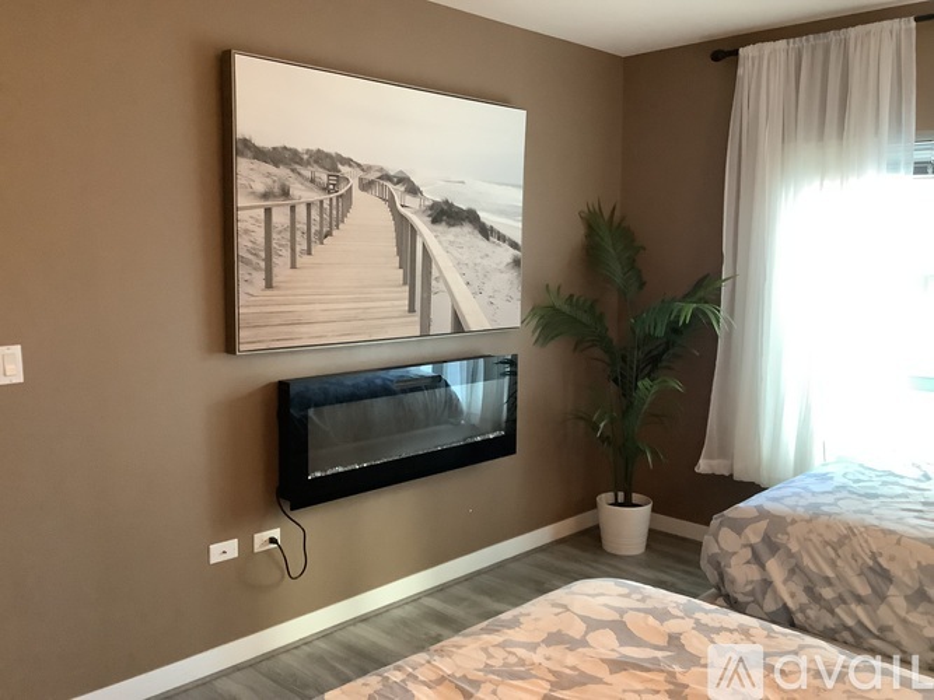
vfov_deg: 45.4
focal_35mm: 31
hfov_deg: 58.4
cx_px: 467
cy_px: 350
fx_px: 836
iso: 400
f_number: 2.4
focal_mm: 3.3
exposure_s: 1/30
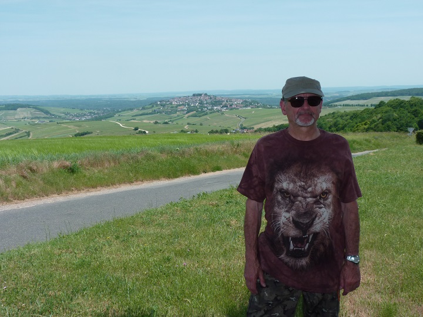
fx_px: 513
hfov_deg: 44.8
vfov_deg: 34.3
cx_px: 212
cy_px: 158
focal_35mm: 42
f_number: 5.6
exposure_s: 1/500
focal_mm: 7.4
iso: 100
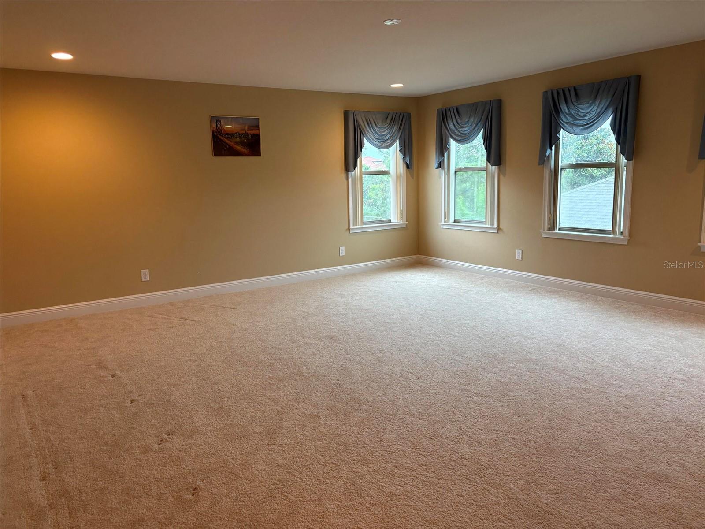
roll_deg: +1.1
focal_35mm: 26
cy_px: 264
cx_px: 352
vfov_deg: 53.1
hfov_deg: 67.3
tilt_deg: -8.7
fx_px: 530
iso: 160
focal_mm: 5.96
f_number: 1.6
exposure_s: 1/60
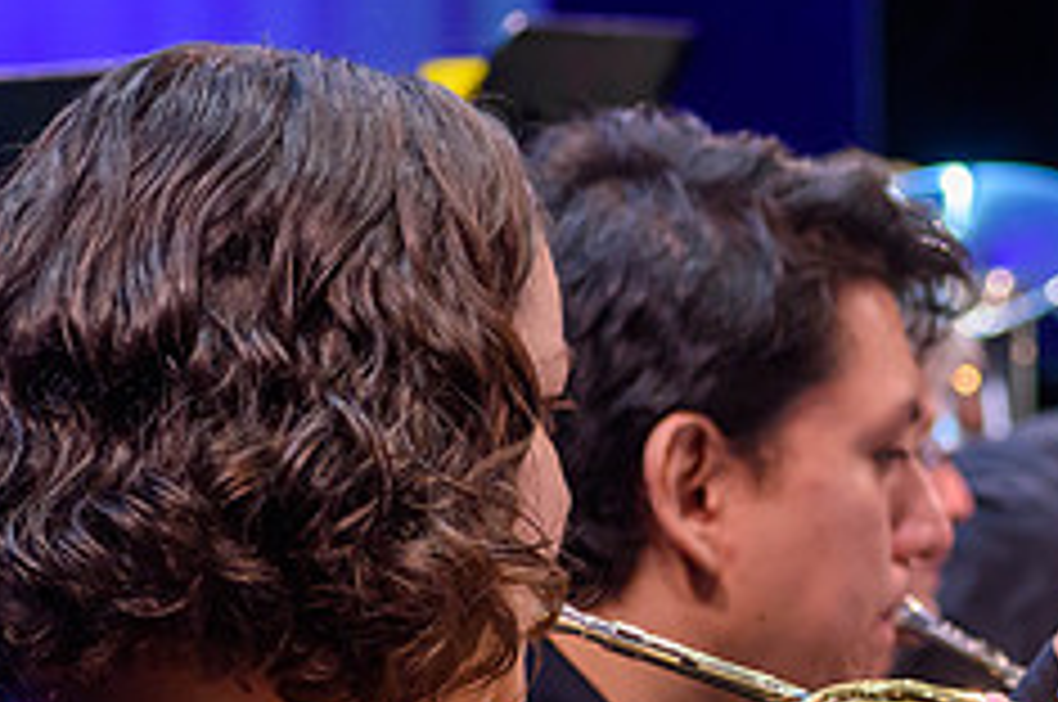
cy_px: 808
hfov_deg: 6.5
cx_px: 954
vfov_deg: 4.3
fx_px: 9362
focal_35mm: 319
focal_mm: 86
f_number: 4.8
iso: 800
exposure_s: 1/200
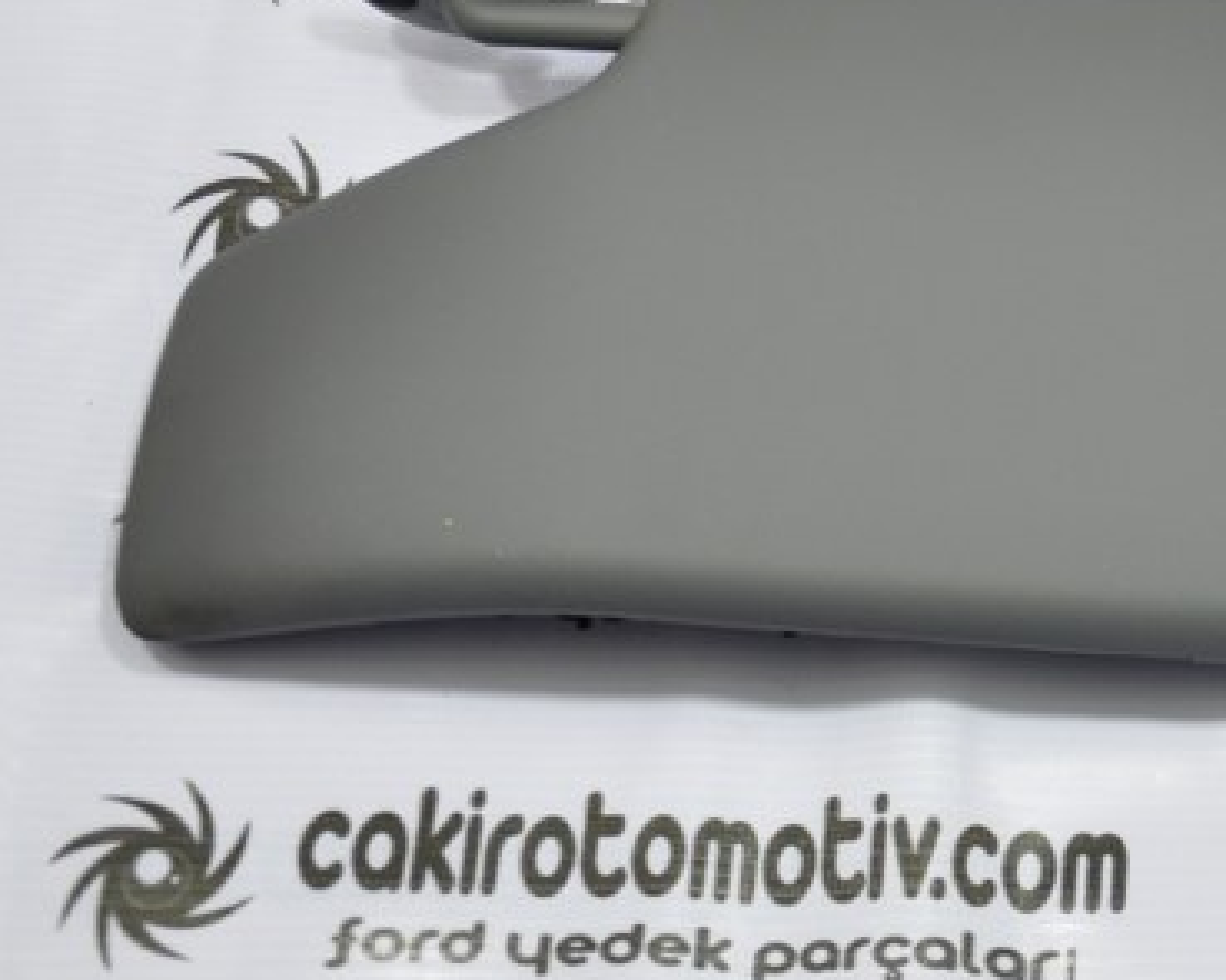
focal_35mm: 103
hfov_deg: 18.1
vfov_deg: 14.9
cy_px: 282
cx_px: 1243
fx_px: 3736
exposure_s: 1/40
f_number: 4.5
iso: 250
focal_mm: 30
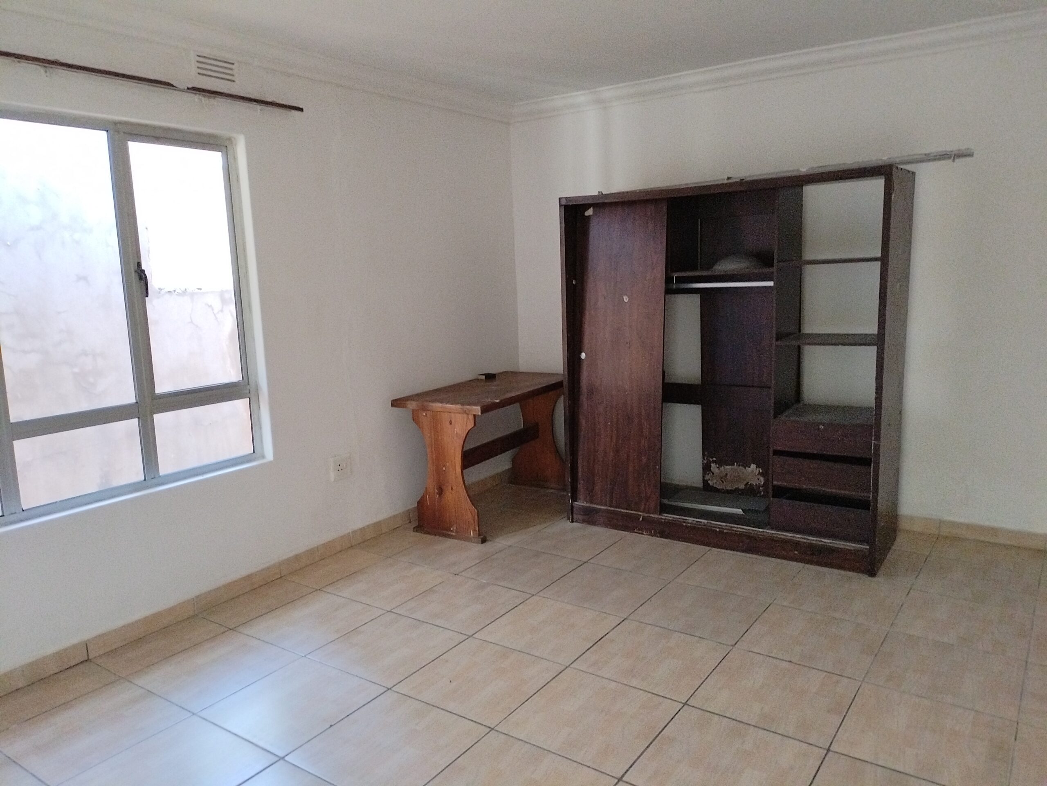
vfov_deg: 53.1
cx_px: 524
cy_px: 393
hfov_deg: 67.3
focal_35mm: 26
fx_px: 786
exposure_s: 1/60
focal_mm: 4.25
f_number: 1.8
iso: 1309
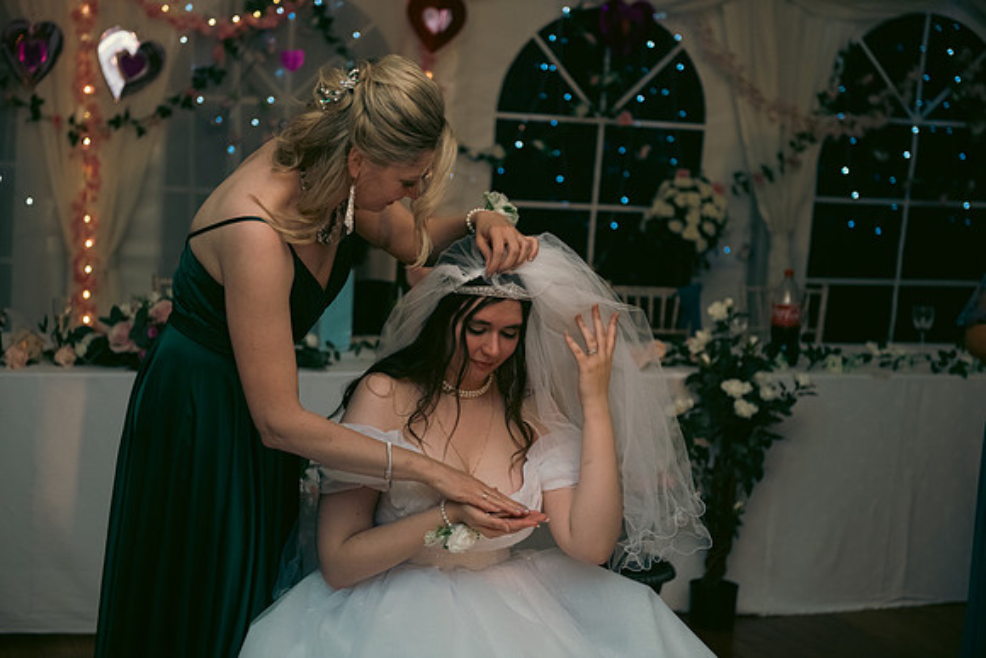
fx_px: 1918
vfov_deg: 19.5
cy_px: 329
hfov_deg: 28.8
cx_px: 493
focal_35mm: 70
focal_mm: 70
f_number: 3.5
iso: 800
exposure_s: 1/160
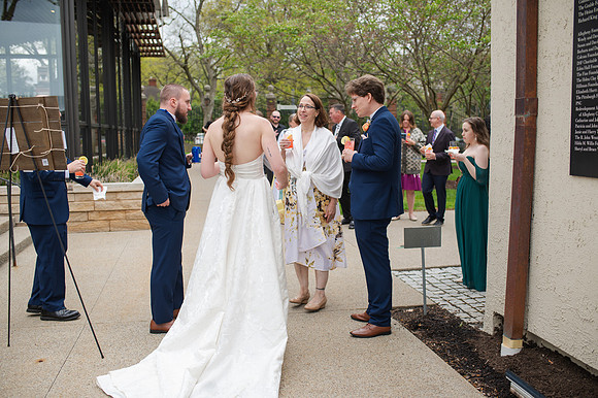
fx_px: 581
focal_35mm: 35
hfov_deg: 54.5
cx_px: 299
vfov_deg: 37.8
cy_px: 199
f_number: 3.2
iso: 100
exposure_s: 1/400
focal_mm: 35
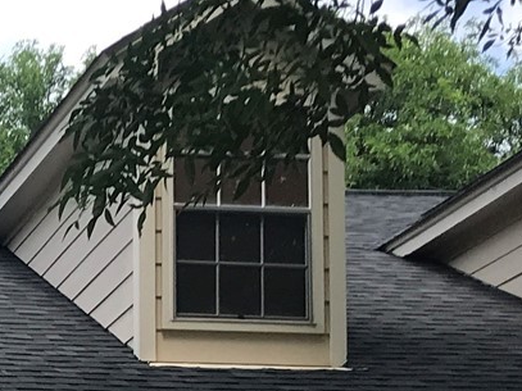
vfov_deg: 10.0
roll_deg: +0.4
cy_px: 667
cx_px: -210
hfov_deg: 13.4
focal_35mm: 141
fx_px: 2126
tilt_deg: +5.1
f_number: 1.8
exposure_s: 1/1041
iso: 20
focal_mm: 3.99
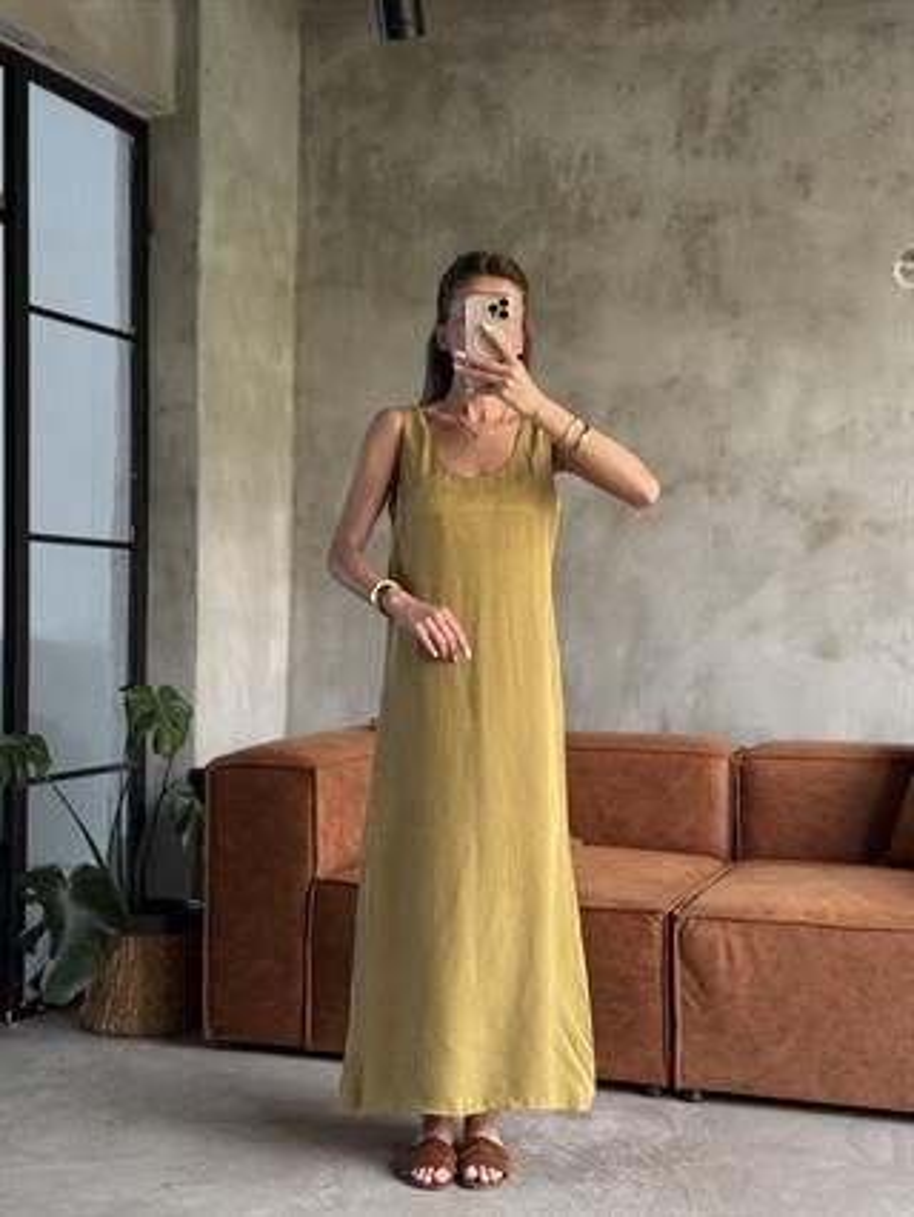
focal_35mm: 48
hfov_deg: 30.3
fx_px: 1688
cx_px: 457
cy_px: 608
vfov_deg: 39.6
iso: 160
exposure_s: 1/60
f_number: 1.78
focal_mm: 6.76
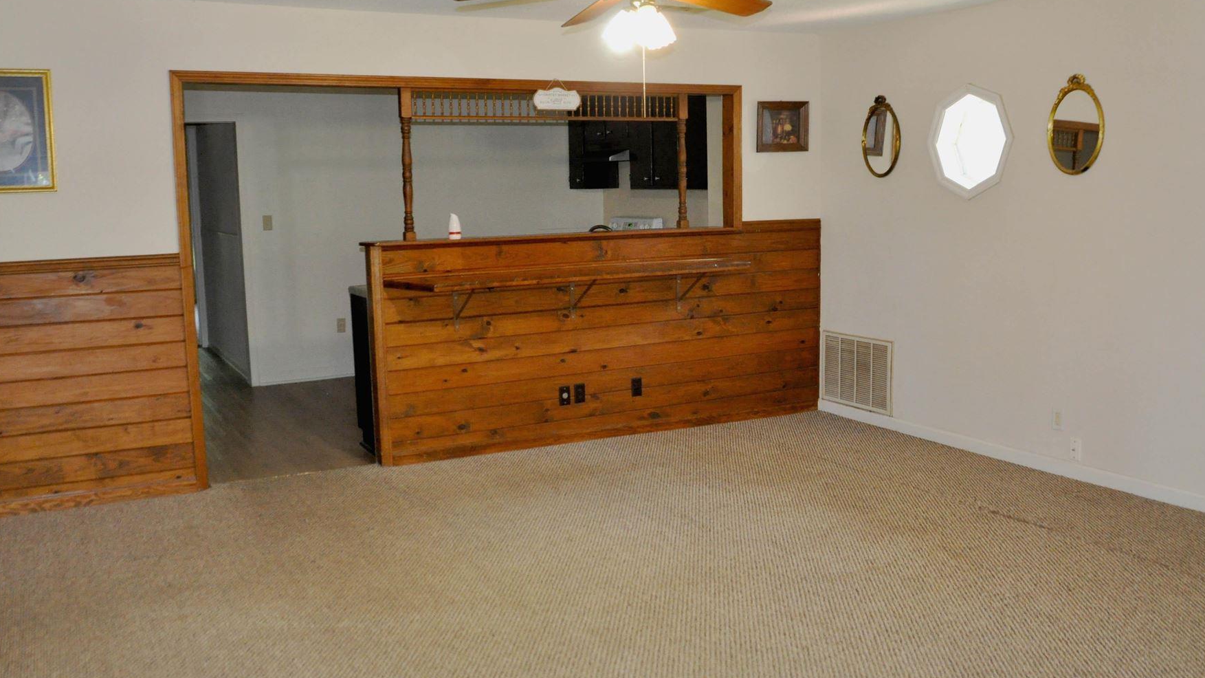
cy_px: 348
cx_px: 608
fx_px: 1054
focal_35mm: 33
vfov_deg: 35.6
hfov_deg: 59.5
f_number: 4.5
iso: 1250
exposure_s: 1/80
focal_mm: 18
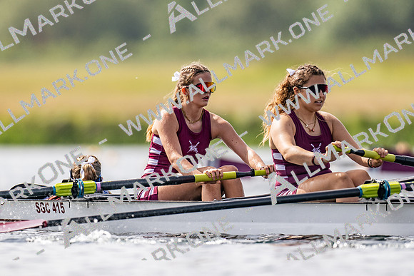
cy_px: 138
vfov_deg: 1.5
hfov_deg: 2.3
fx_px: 10357
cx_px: 207
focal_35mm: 900
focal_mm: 600
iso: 200
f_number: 4
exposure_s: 1/2500
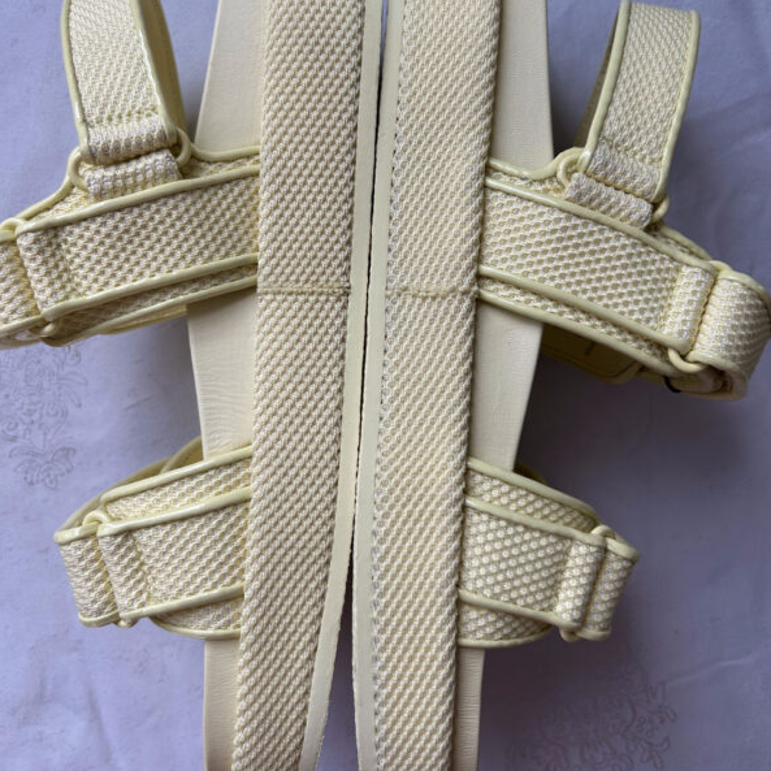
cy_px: 330
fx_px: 781
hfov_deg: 52.5
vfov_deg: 52.3
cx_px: 382
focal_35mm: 31
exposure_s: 1/387
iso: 50
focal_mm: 5.7
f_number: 1.5
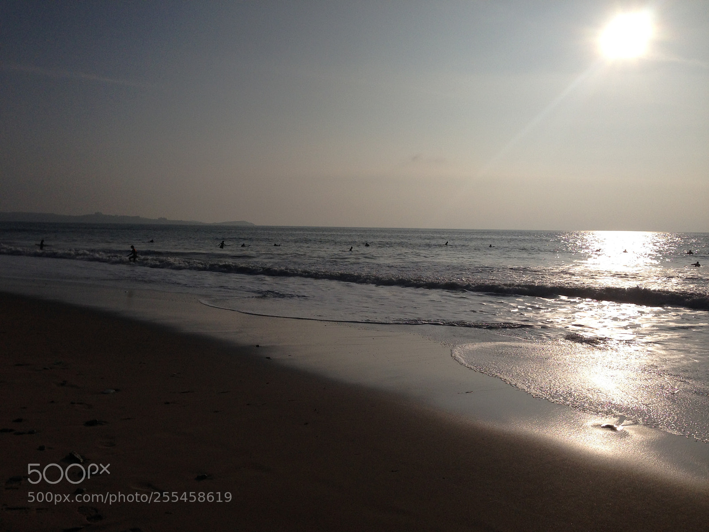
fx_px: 676
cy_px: 266
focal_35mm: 33
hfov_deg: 55.4
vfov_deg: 42.9
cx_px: 354
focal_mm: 4.12
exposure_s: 1/18182
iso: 64
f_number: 2.4
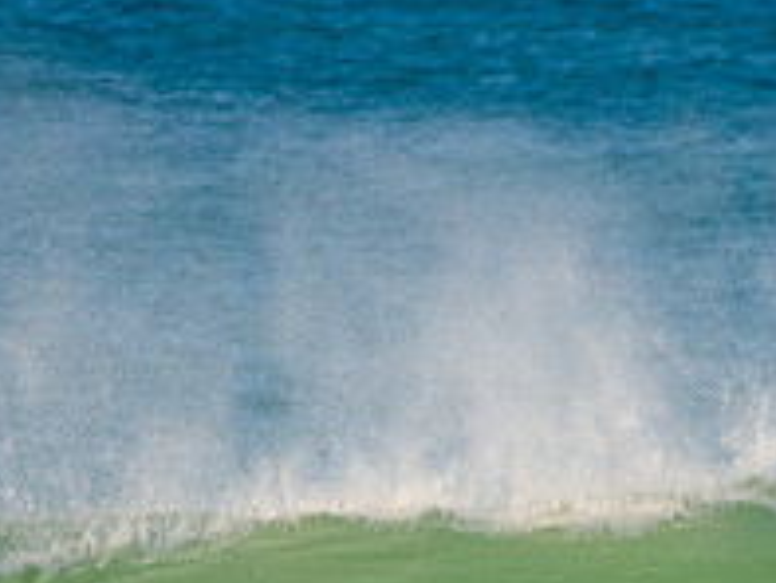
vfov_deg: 1.1
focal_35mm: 1414
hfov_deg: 1.4
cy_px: 758
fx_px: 31717
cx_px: 477
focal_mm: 500
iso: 200
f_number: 5.6
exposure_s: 1/1600
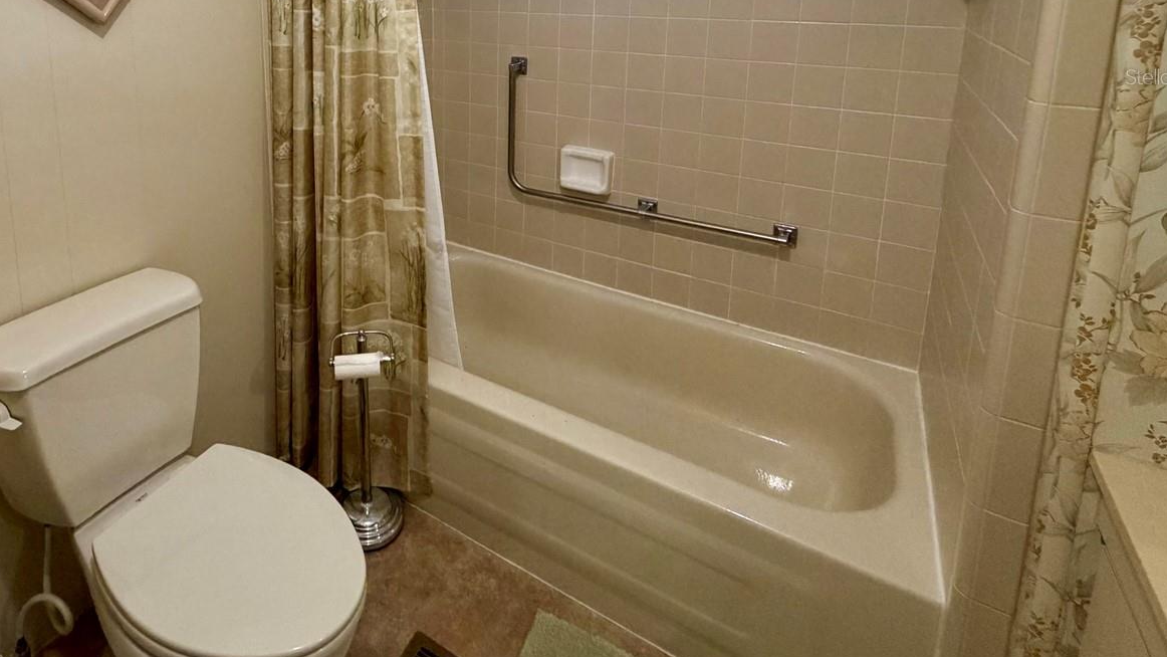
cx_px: 417
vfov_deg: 48.5
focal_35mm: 21
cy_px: 76
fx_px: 650
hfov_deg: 81.8
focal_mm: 2.22
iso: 250
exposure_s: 1/60
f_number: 2.2
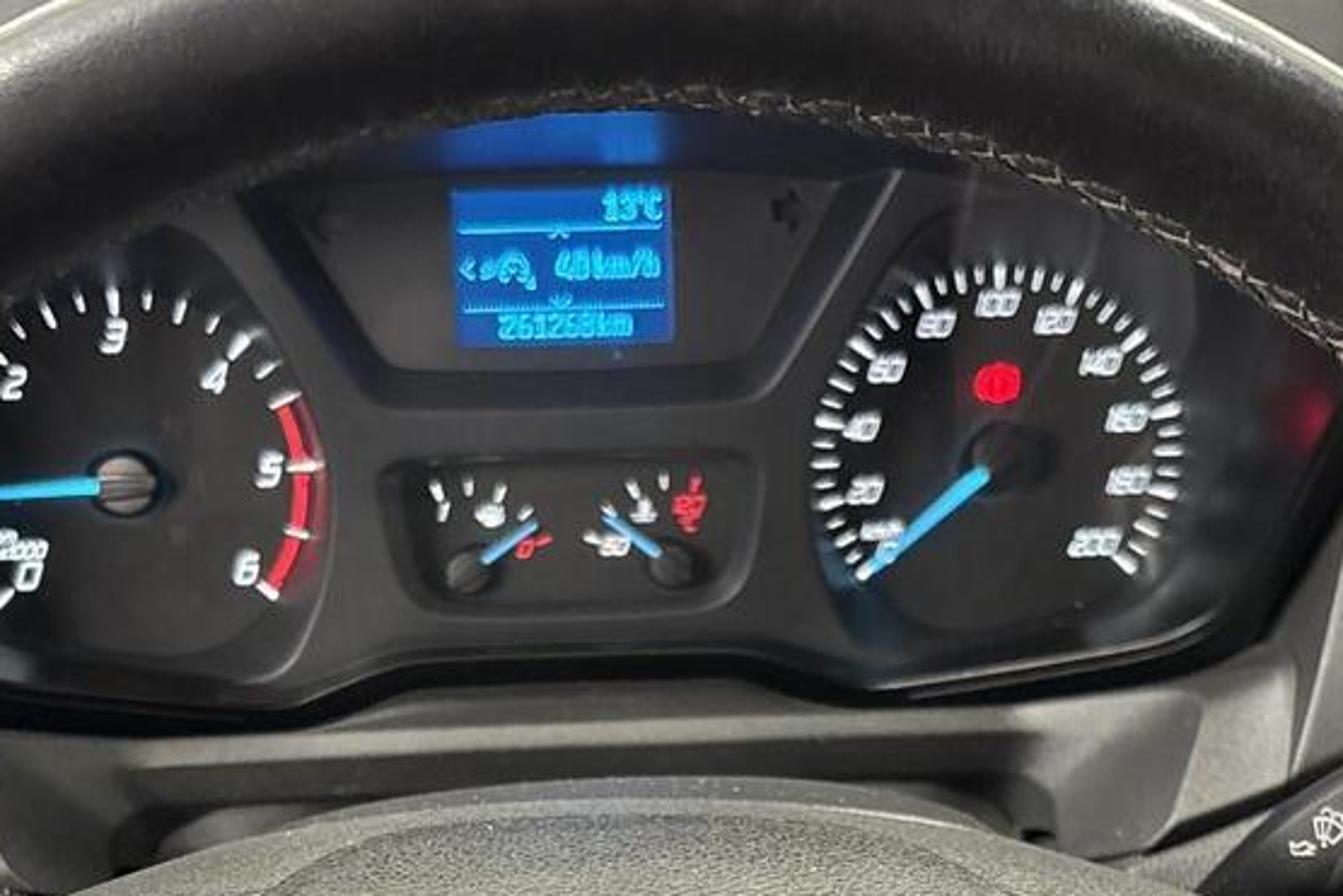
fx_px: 2612
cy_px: 1092
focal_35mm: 70
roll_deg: +0.1
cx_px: 630
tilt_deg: -41.9
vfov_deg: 18.4
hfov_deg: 28.8
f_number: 1.6
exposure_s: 1/36
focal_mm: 5.96
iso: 500
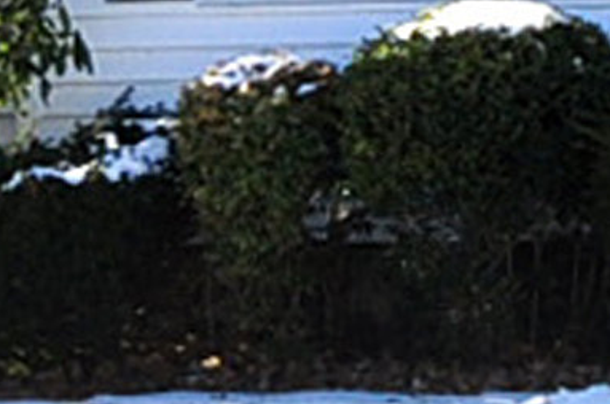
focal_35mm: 227
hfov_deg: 8.2
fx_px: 3840
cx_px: 1578
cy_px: -594
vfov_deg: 5.8
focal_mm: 20
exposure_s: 1/160
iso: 250
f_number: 11
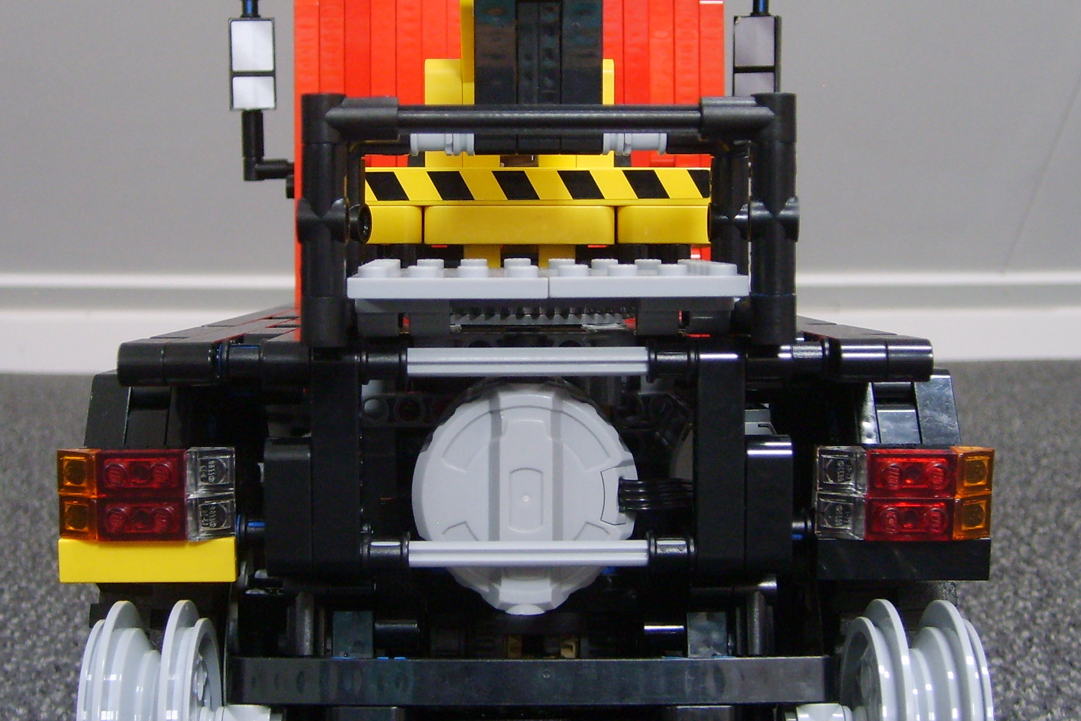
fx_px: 1652
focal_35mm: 55
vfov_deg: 24.6
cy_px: 305
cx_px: 507
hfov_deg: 36.2
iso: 139
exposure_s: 1/8
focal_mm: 5.8
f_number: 2.8
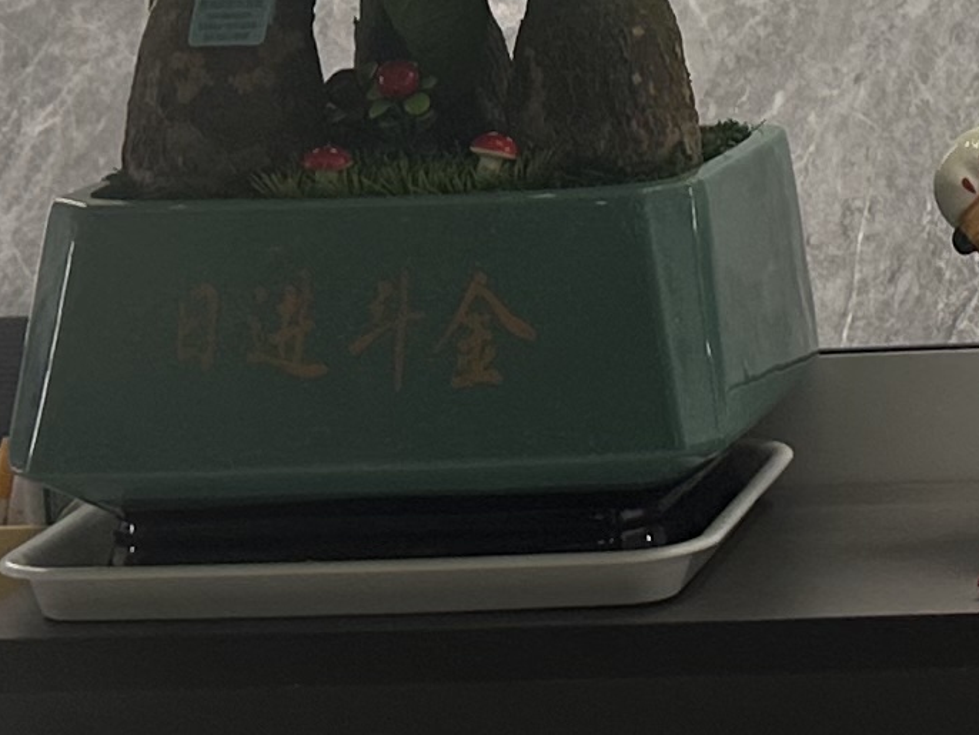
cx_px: 1594
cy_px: -567
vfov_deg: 10.0
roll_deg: +1.1
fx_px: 3989
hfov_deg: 13.0
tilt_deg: +1.1
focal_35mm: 141
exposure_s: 1/100
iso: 64
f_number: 1.78
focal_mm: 6.86
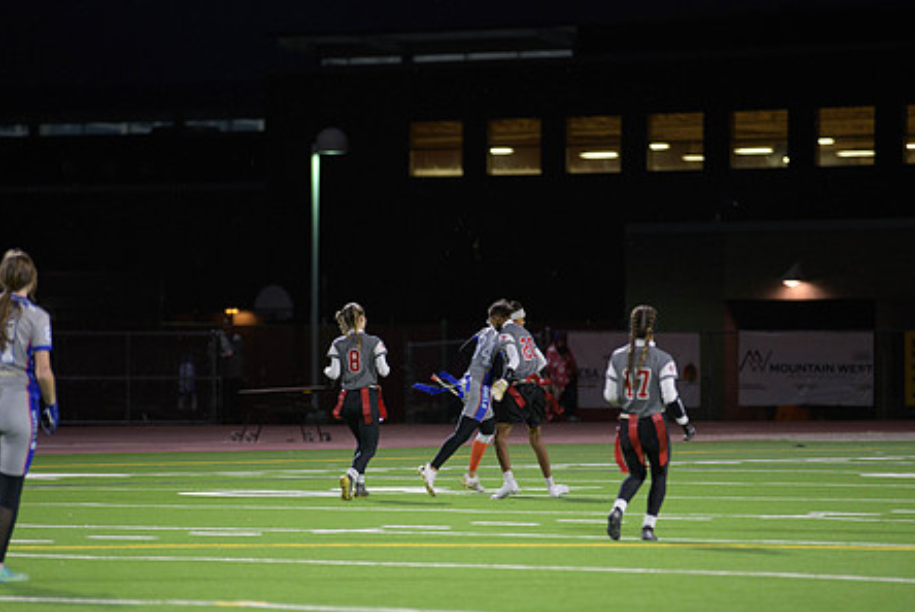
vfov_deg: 5.3
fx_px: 6640
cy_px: 382
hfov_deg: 7.9
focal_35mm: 261
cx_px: 455
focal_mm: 200
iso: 1250
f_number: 2.8
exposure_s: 1/200
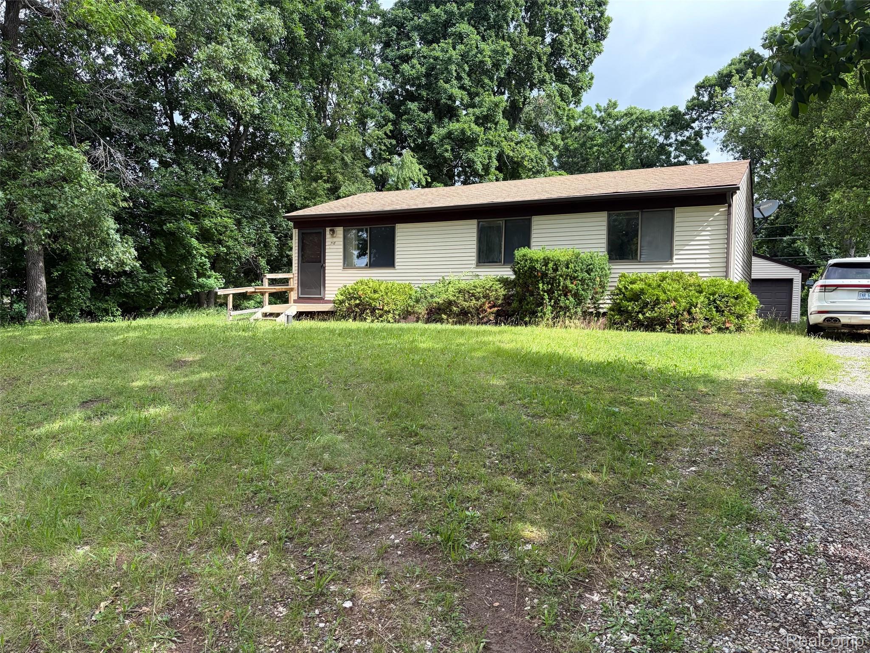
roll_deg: -0.6
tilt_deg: -1.1
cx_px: 435
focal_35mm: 26
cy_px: 326
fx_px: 653
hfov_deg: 67.3
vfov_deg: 53.1
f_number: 1.6
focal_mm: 5.96
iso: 64
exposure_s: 1/1032
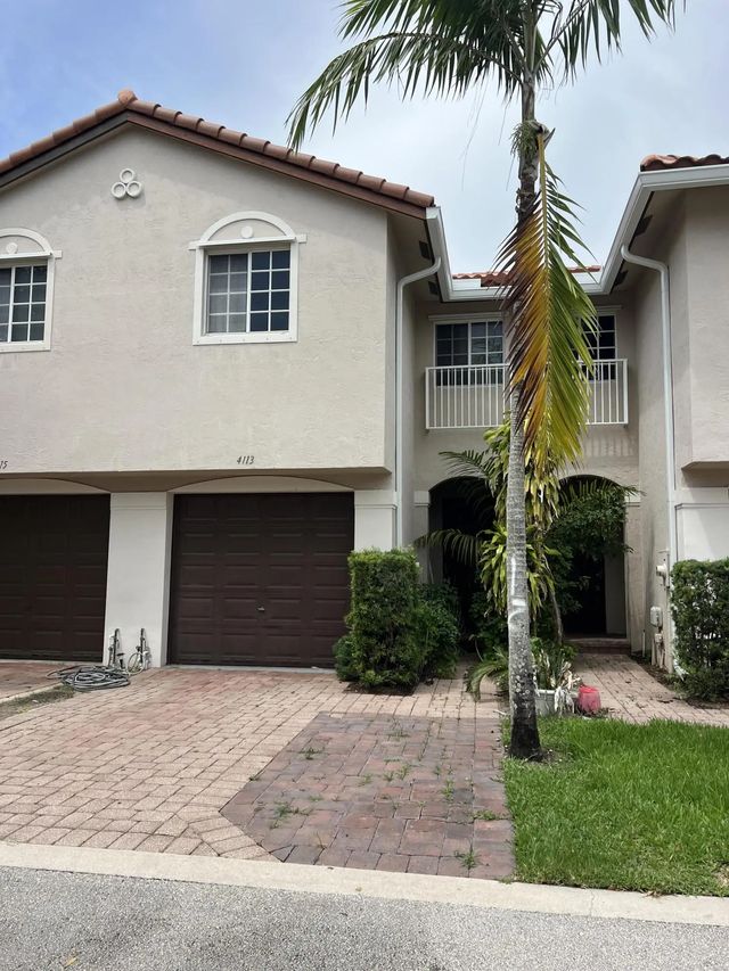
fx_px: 730
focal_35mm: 26
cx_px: 364
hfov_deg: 53.1
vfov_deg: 67.3
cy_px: 486
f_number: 1.5
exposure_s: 1/3571
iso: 50
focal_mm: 5.7
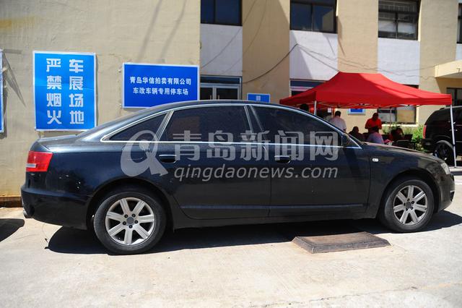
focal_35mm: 31
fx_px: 398
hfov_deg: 60.3
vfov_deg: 42.3
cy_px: 154
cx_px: 231
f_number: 2.8
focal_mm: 31
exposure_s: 1/2500
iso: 200
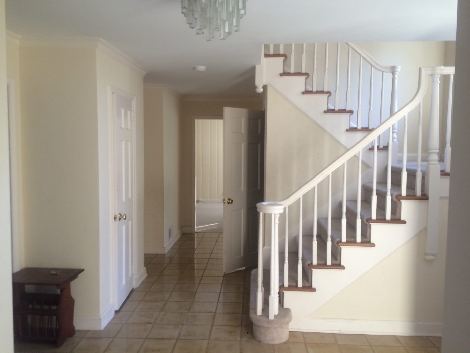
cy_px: 176
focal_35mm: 29
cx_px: 235
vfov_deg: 48.2
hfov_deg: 61.7
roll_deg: +1.1
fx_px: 394
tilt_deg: -2.7
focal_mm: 4.15
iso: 80
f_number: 2.2
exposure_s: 1/30
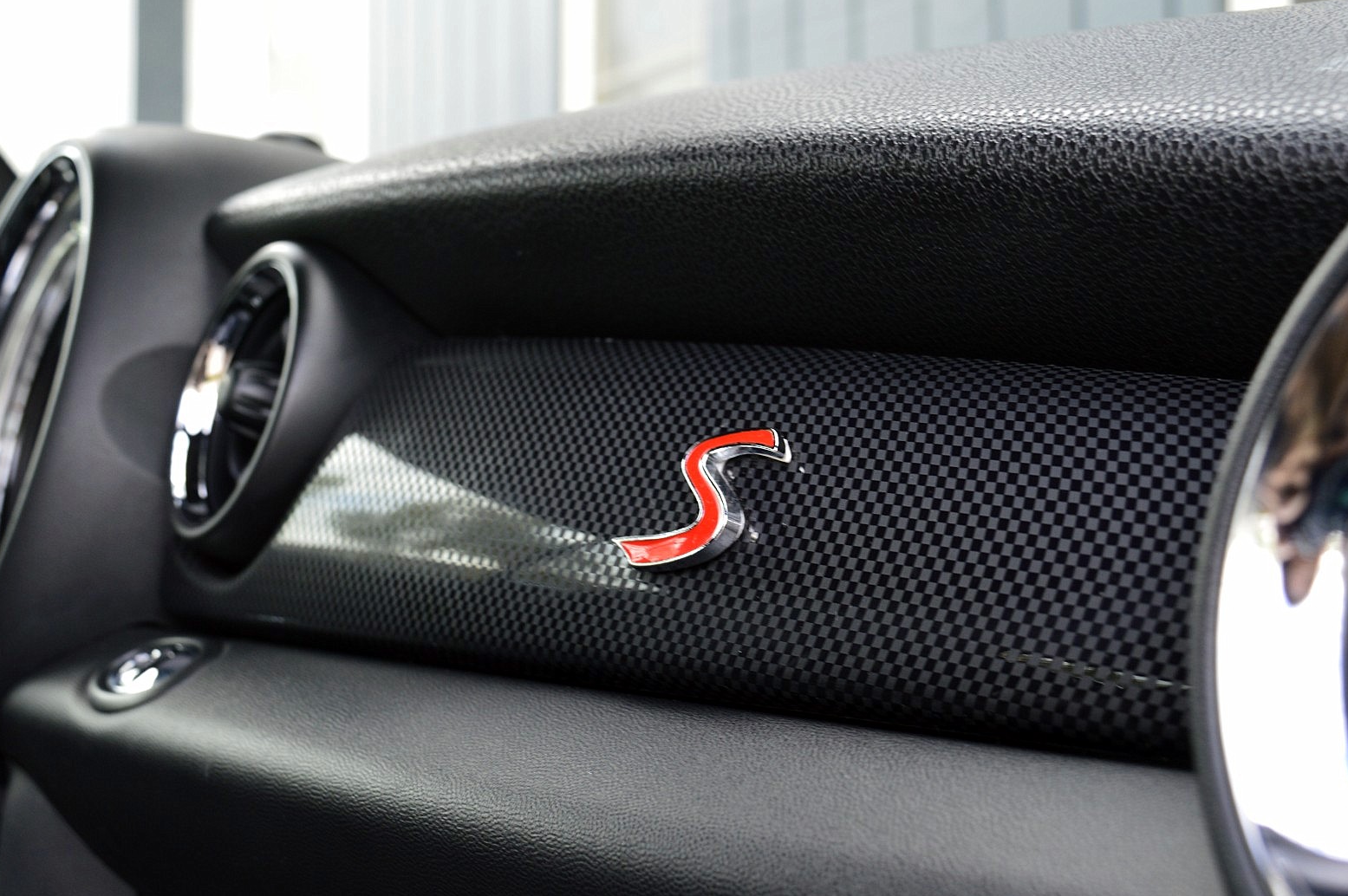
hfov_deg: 41.9
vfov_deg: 28.6
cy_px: 438
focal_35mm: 47
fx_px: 1758
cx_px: 655
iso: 400
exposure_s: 1/60
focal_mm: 30
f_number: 8
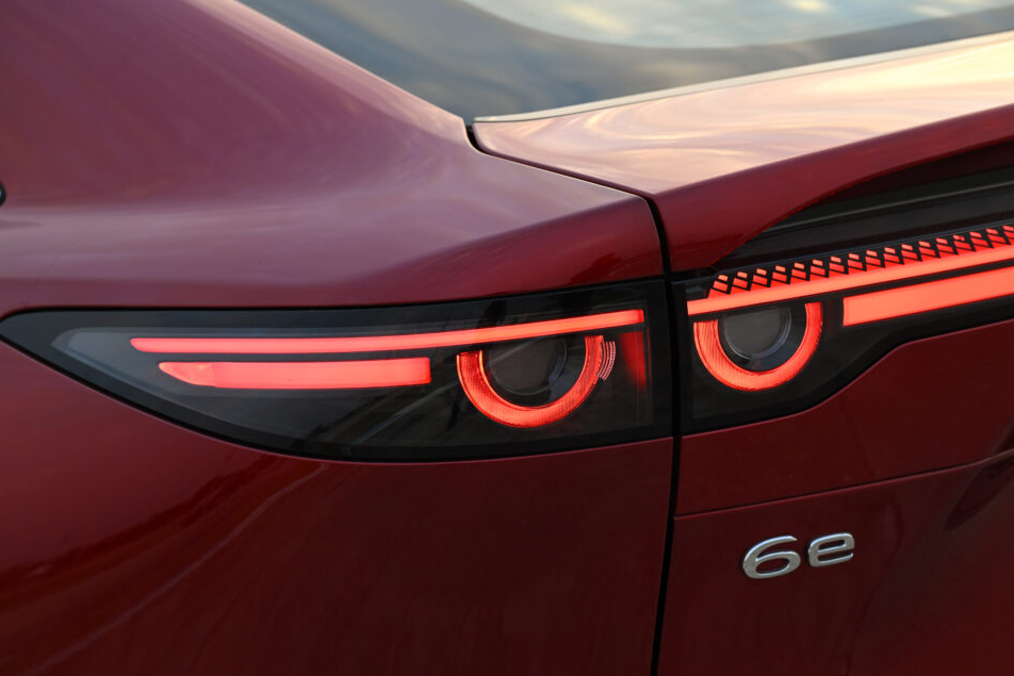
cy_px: 357
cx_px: 496
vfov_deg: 8.8
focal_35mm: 156
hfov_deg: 13.2
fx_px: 4394
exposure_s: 1/160
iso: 640
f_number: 5.6
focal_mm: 145
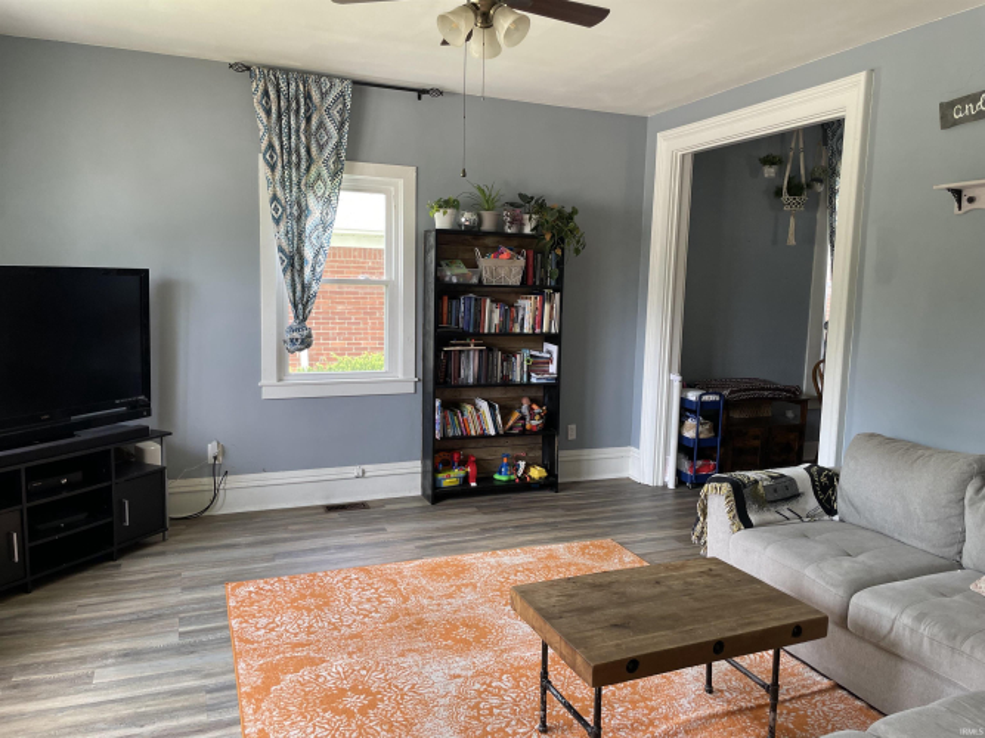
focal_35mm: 26
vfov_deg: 53.0
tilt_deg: -5.9
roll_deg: -1.2
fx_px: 740
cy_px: 369
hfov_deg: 67.3
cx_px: 492
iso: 100
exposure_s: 1/121
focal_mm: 4.2
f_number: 1.6
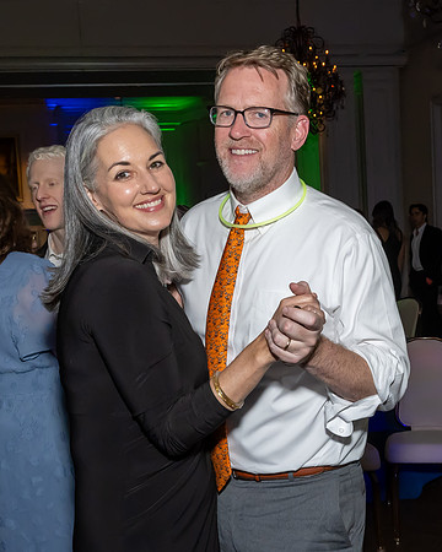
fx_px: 798
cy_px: 287
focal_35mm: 49
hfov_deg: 30.7
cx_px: 302
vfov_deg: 38.2
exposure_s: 1/250
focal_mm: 18
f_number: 7.1
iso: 1000
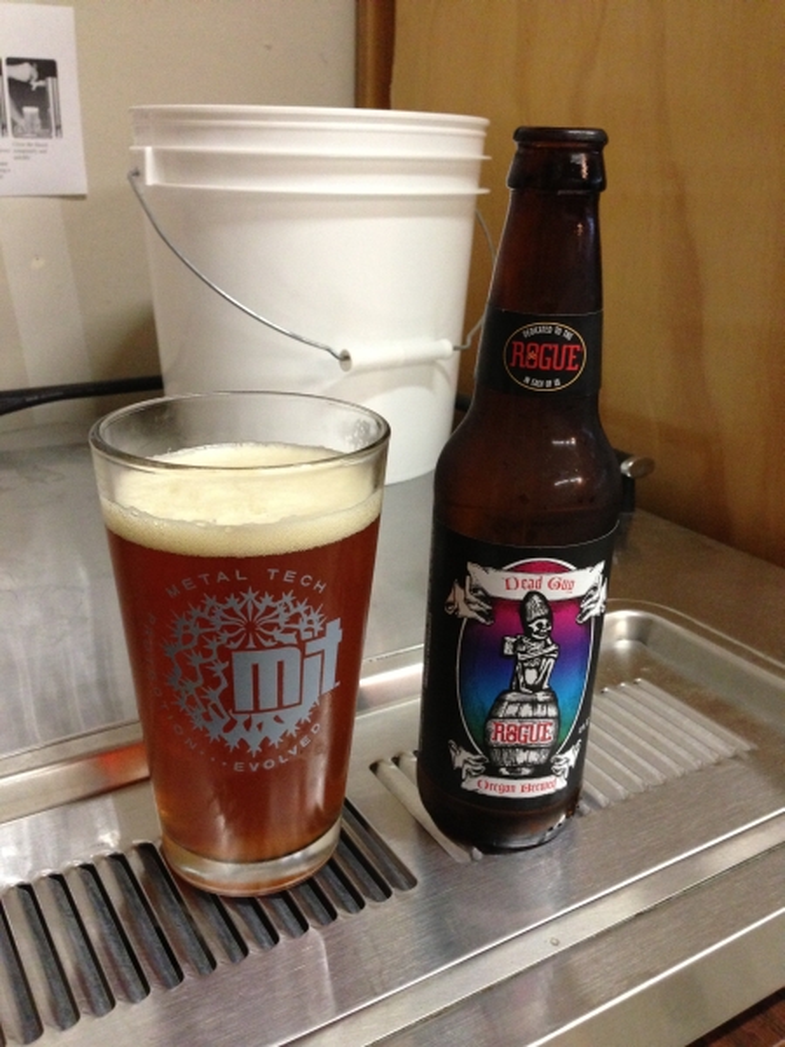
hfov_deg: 42.9
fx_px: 998
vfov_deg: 55.4
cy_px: 524
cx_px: 392
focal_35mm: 33
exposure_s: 1/20
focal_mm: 4.13
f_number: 2.4
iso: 400
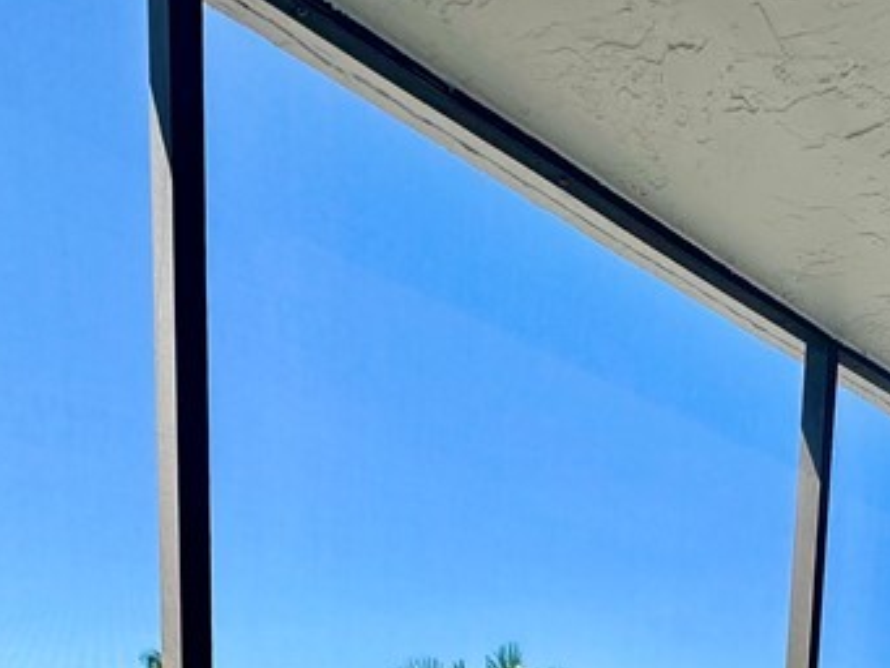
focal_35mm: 42
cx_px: 655
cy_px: 965
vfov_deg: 26.4
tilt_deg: -7.2
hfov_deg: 43.5
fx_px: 1080
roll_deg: -2.2
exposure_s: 1/903
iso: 40
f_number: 2.2
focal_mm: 2.22
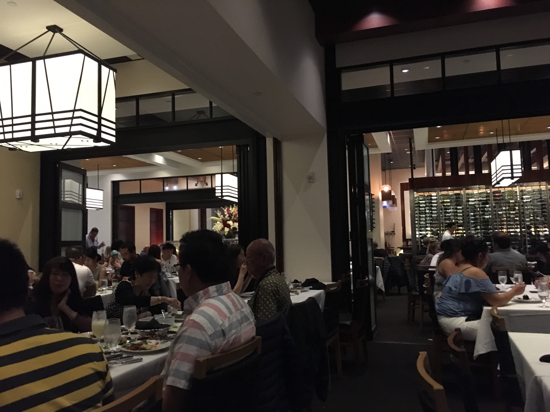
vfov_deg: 48.2
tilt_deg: +3.7
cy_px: 206
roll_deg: +1.8
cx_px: 275
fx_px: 461
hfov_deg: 61.7
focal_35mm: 29
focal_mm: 4.15
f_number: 2.2
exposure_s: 1/15
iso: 320
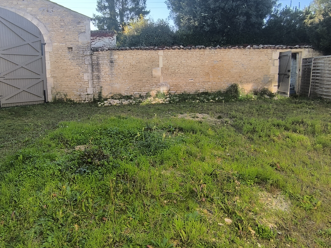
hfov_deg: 68.9
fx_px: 239
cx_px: 137
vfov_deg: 54.8
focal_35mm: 25
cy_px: 110
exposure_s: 1/663
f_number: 2.2
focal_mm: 1.65
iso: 50
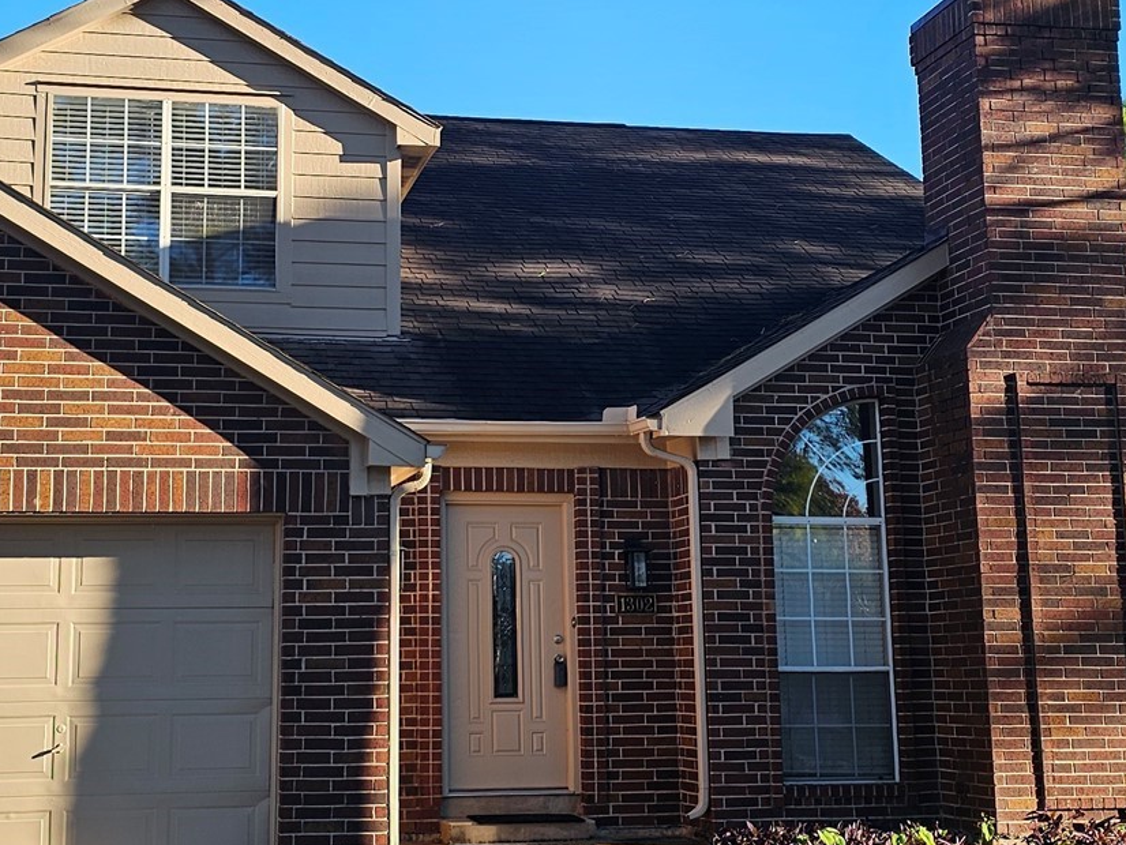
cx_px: 436
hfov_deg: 33.6
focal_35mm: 57
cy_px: 348
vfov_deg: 25.6
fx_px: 1855
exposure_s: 1/310
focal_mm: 6.3
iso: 10
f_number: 1.7
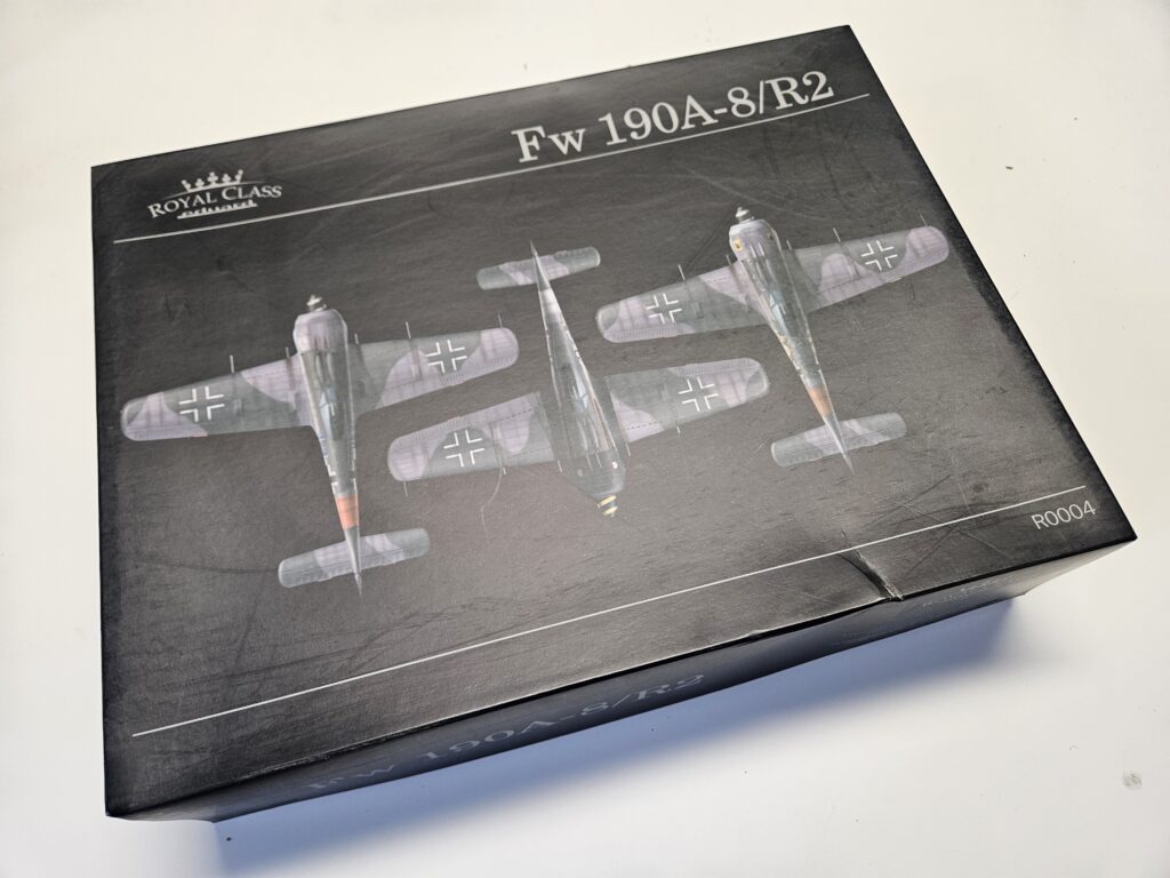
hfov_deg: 73.9
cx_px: 585
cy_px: 439
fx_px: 777
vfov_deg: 58.9
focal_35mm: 23
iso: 400
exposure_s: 1/120
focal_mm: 5.4
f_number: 1.8
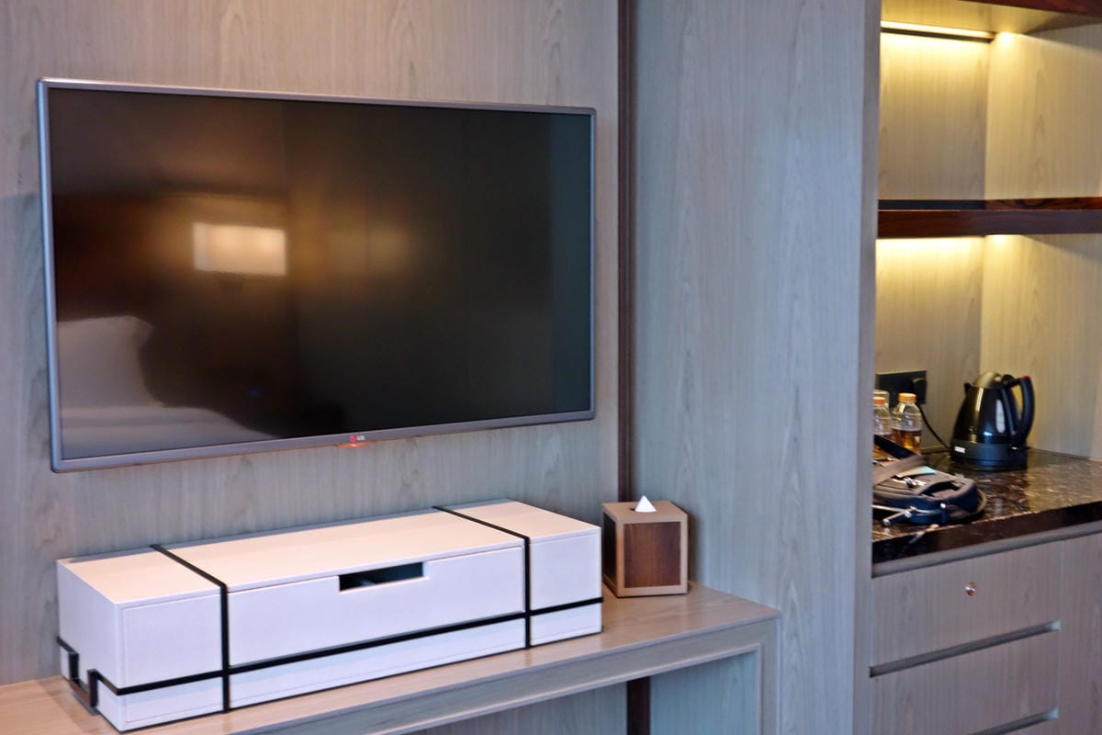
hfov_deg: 43.6
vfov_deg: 29.9
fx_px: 1377
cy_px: 368
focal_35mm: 45
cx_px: 551
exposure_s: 1/25
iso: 800
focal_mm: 16.78
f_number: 3.2
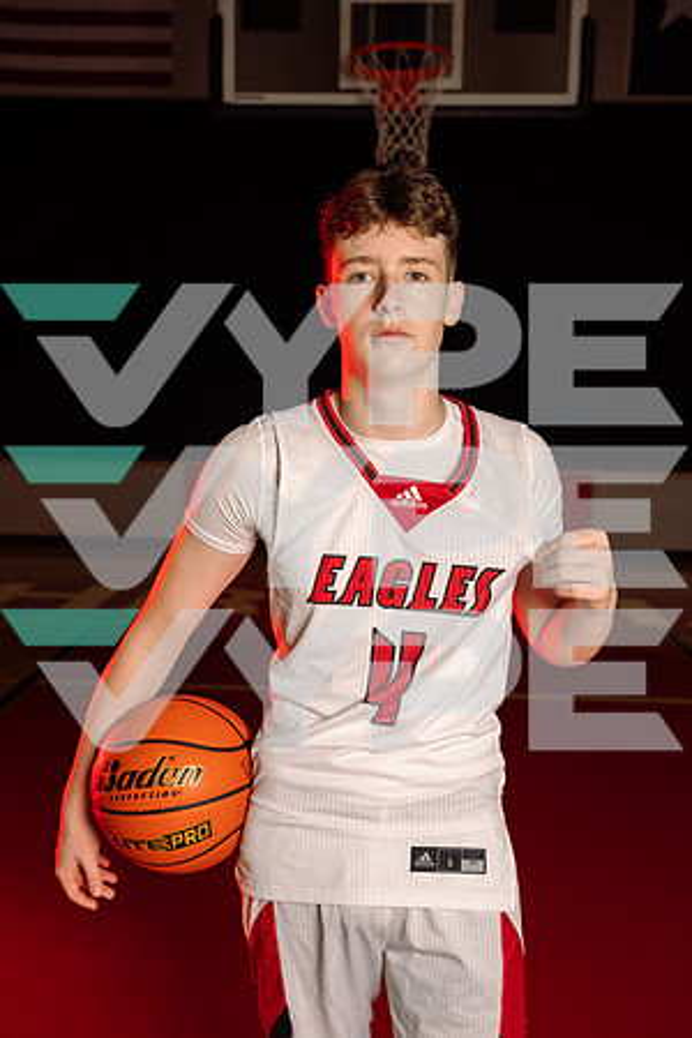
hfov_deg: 34.2
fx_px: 1124
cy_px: 519
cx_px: 346
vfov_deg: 49.6
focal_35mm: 39
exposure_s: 1/250
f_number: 5
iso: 200
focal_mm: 39
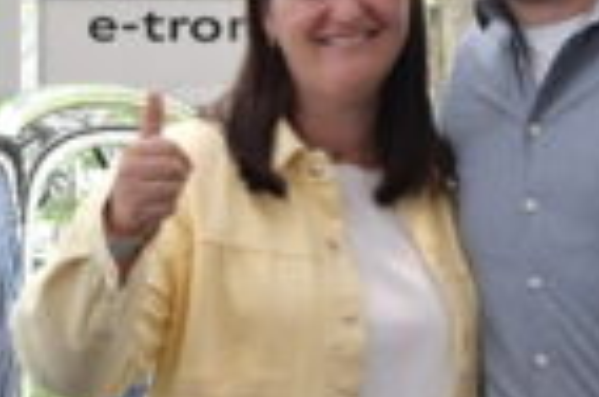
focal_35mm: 296
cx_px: -721
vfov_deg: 4.6
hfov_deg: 6.7
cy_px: 336
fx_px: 4914
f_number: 7.1
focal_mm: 41
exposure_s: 1/100
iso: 1100
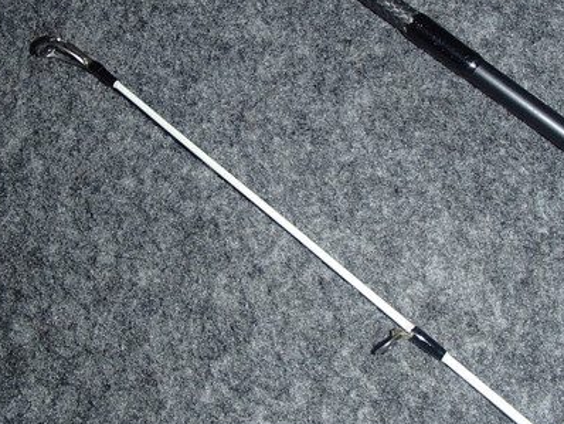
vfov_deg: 31.6
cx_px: 279
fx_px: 734
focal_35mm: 45
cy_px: 101
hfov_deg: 42.1
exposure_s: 1/30
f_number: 11
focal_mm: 5
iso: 200
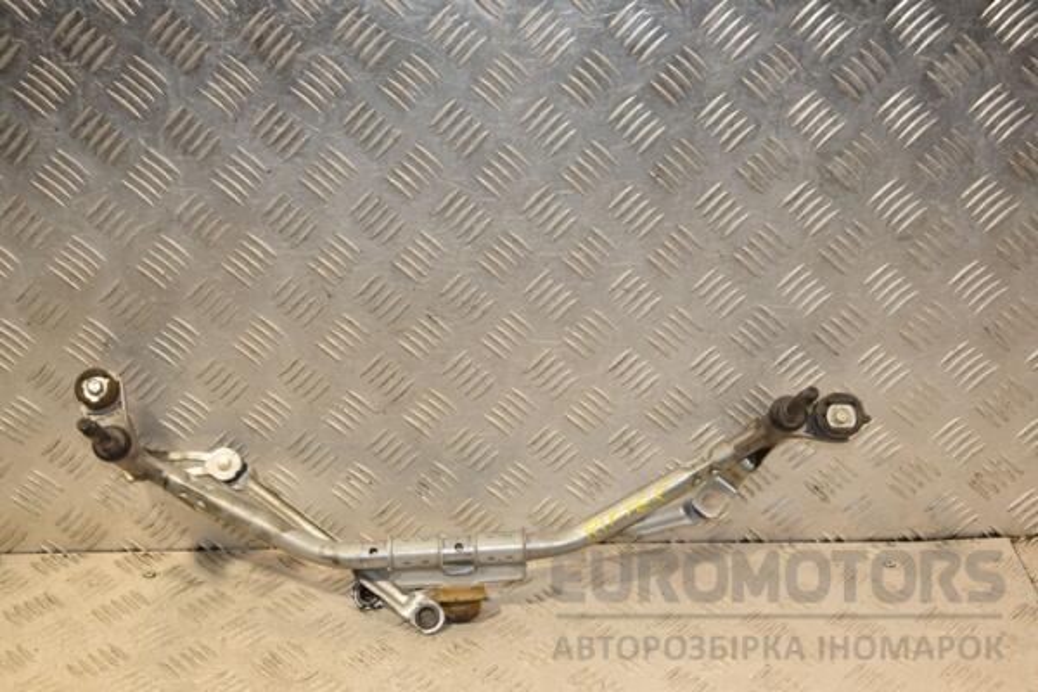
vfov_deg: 26.5
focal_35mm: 51
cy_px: 346
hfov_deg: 38.9
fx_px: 1470
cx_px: 519
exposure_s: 1/200
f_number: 6.3
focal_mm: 34
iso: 800
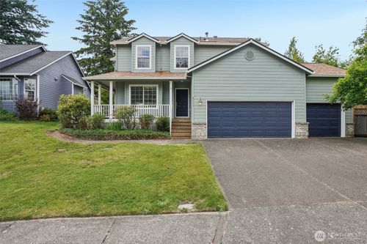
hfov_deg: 86.9
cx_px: 184
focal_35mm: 19
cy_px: 122
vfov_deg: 64.5
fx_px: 194
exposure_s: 1/400
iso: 400
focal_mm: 19
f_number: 8
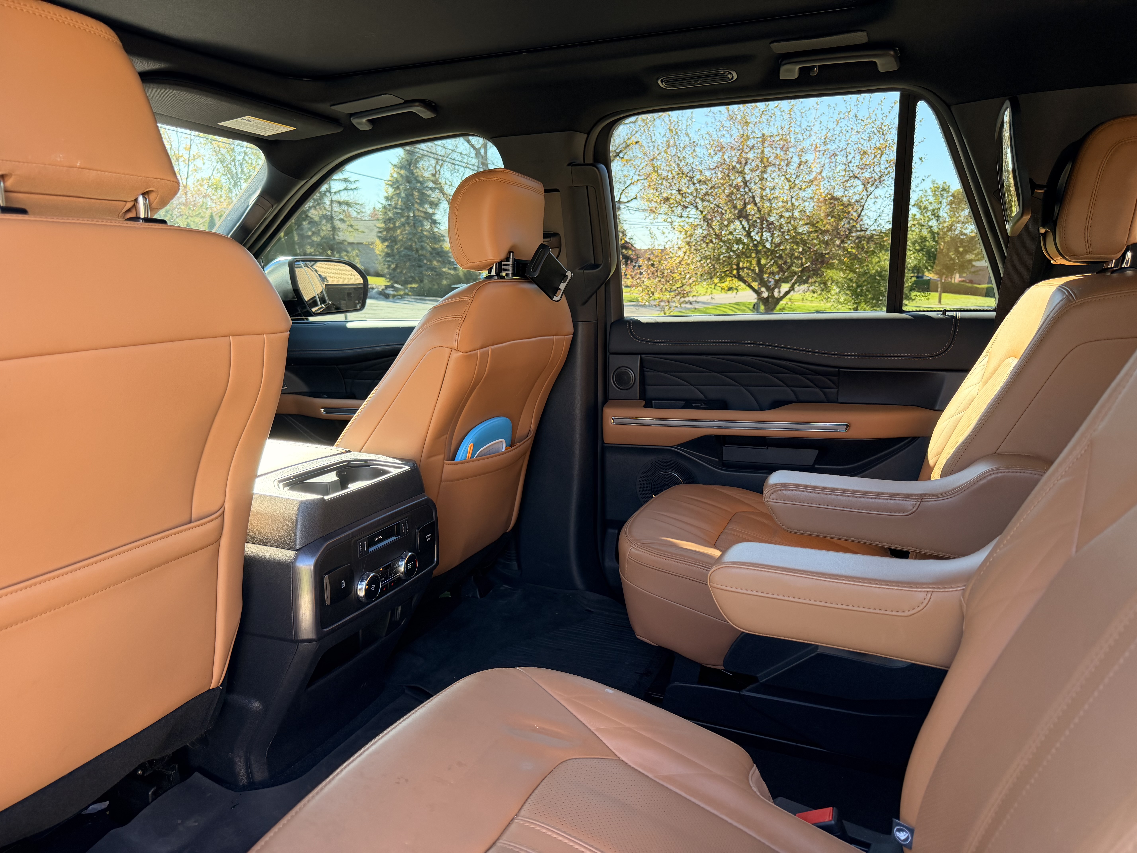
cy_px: 426
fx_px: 788
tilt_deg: -13.0
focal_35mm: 24
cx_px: 568
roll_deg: -0.1
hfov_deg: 71.6
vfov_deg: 56.8
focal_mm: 6.76
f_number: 1.78
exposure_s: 1/176
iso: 200
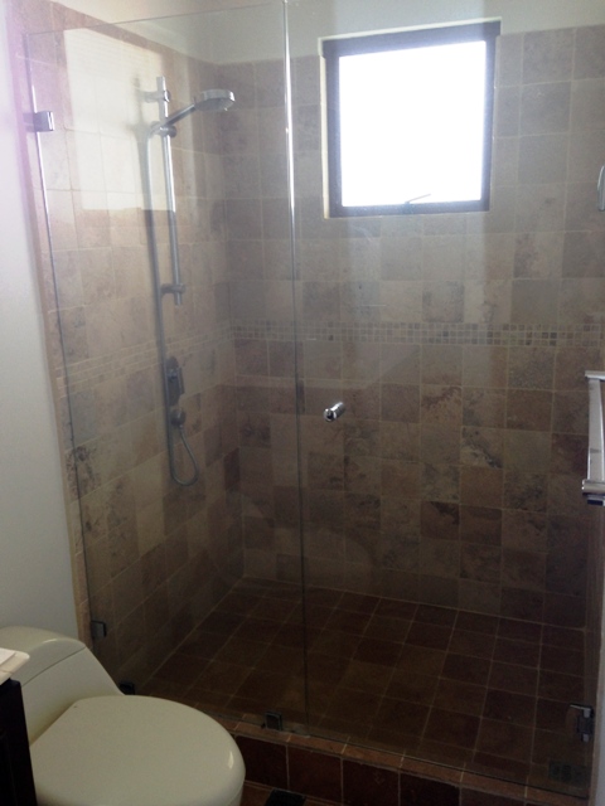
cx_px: 302
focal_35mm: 33
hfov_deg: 42.9
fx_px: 769
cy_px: 403
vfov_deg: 55.4
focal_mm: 4.12
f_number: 2.4
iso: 50
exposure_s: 1/40
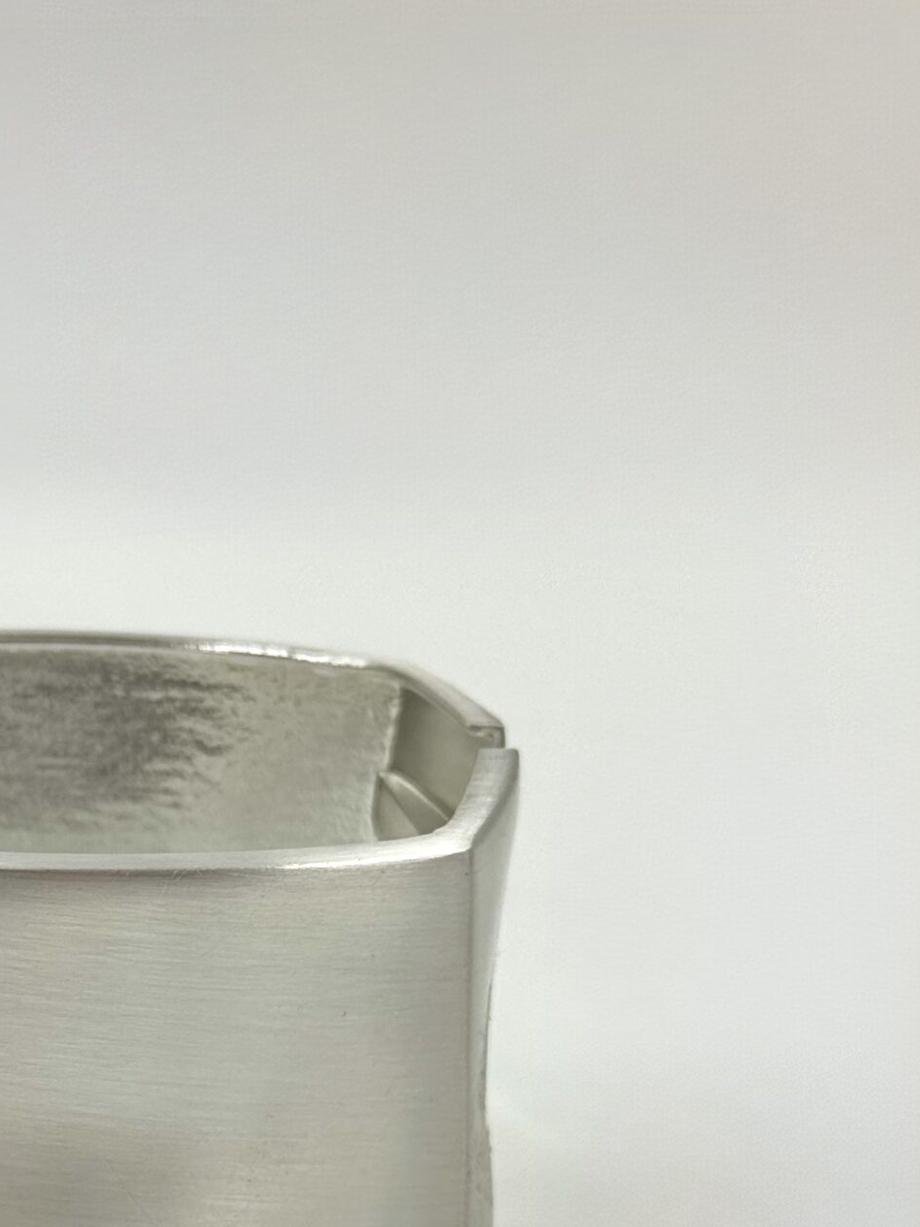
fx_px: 3438
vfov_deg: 20.0
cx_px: 33
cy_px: 964
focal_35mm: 97
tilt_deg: -22.4
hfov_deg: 15.0
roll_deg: -0.1
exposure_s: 1/1076
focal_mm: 6.76
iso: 64
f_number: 1.78
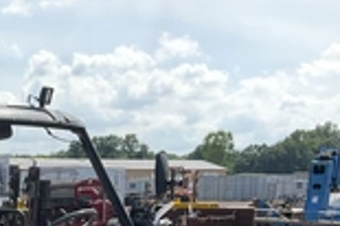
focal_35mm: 78
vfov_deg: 16.2
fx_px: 736
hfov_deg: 24.2
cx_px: -39
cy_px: 318
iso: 25
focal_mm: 3
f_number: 1.8
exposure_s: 1/1342
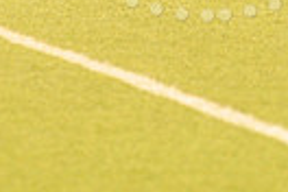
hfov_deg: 2.3
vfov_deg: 1.6
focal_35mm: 879
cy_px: -190
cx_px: 207
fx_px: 7031
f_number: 4.5
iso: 5000
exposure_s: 1/200
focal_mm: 200
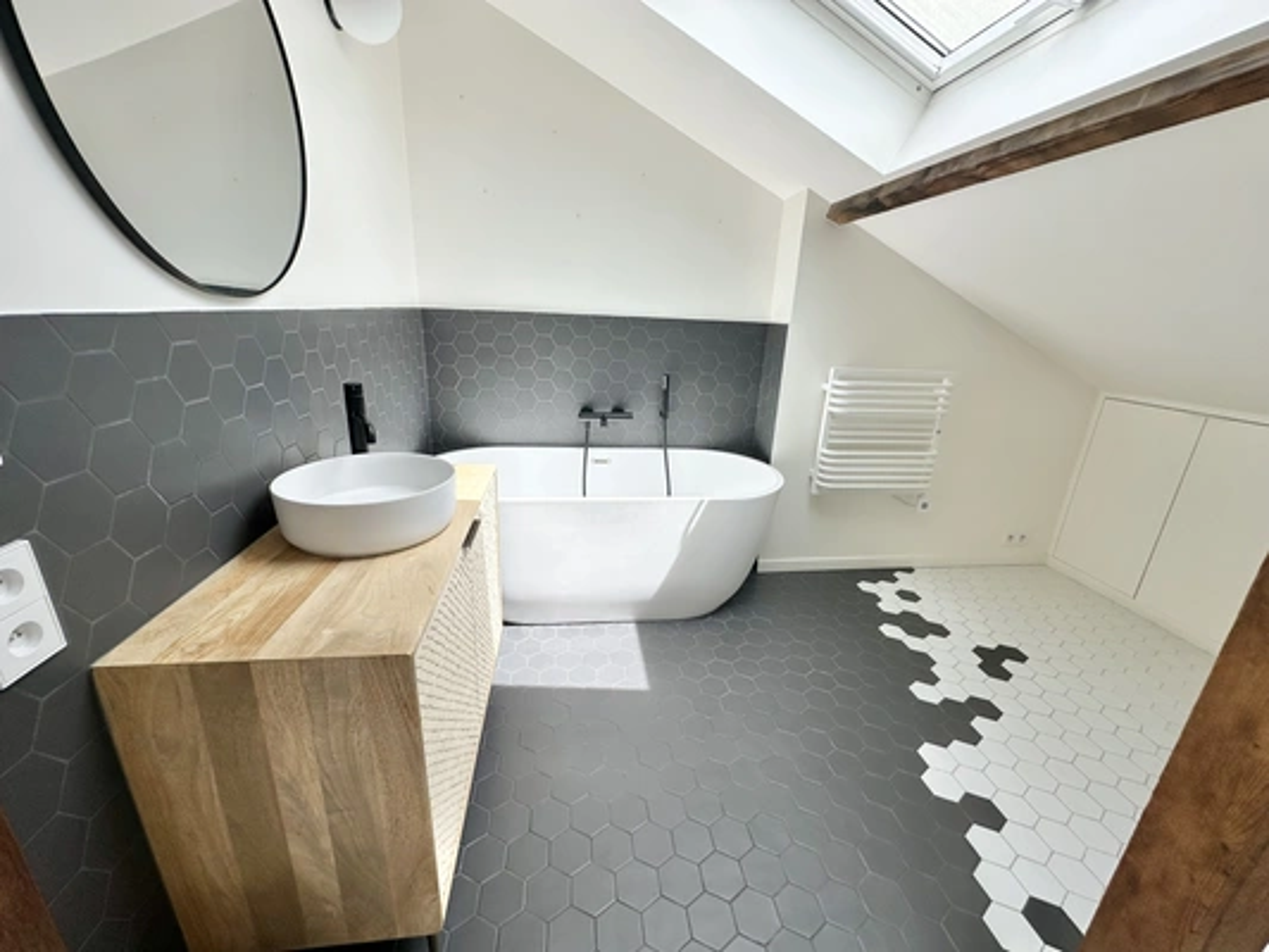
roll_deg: -2.9
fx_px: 513
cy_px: 476
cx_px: 634
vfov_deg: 85.7
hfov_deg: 102.1
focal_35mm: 14
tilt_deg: -17.5
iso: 40
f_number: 2.2
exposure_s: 1/602
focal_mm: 2.22
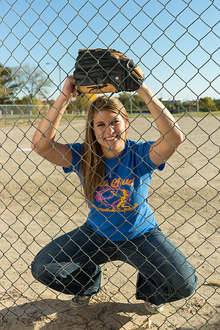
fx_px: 367
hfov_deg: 33.4
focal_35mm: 40
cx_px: 110
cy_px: 165
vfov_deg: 48.5
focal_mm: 40
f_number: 5.6
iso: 100
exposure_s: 1/320
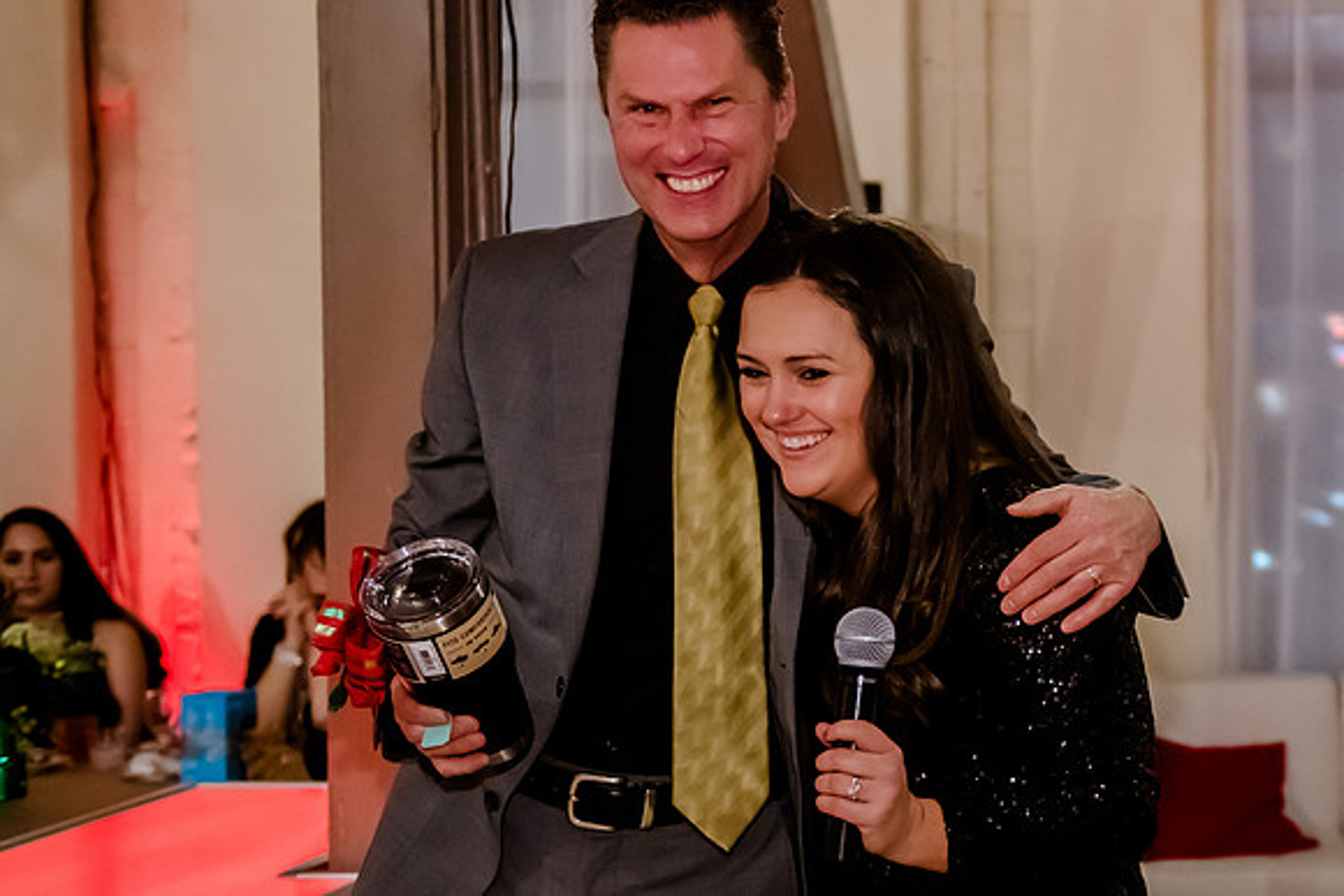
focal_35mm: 75
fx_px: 2799
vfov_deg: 18.2
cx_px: 1240
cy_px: 420
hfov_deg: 26.0
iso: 5000
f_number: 2.8
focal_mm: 40
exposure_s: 1/200
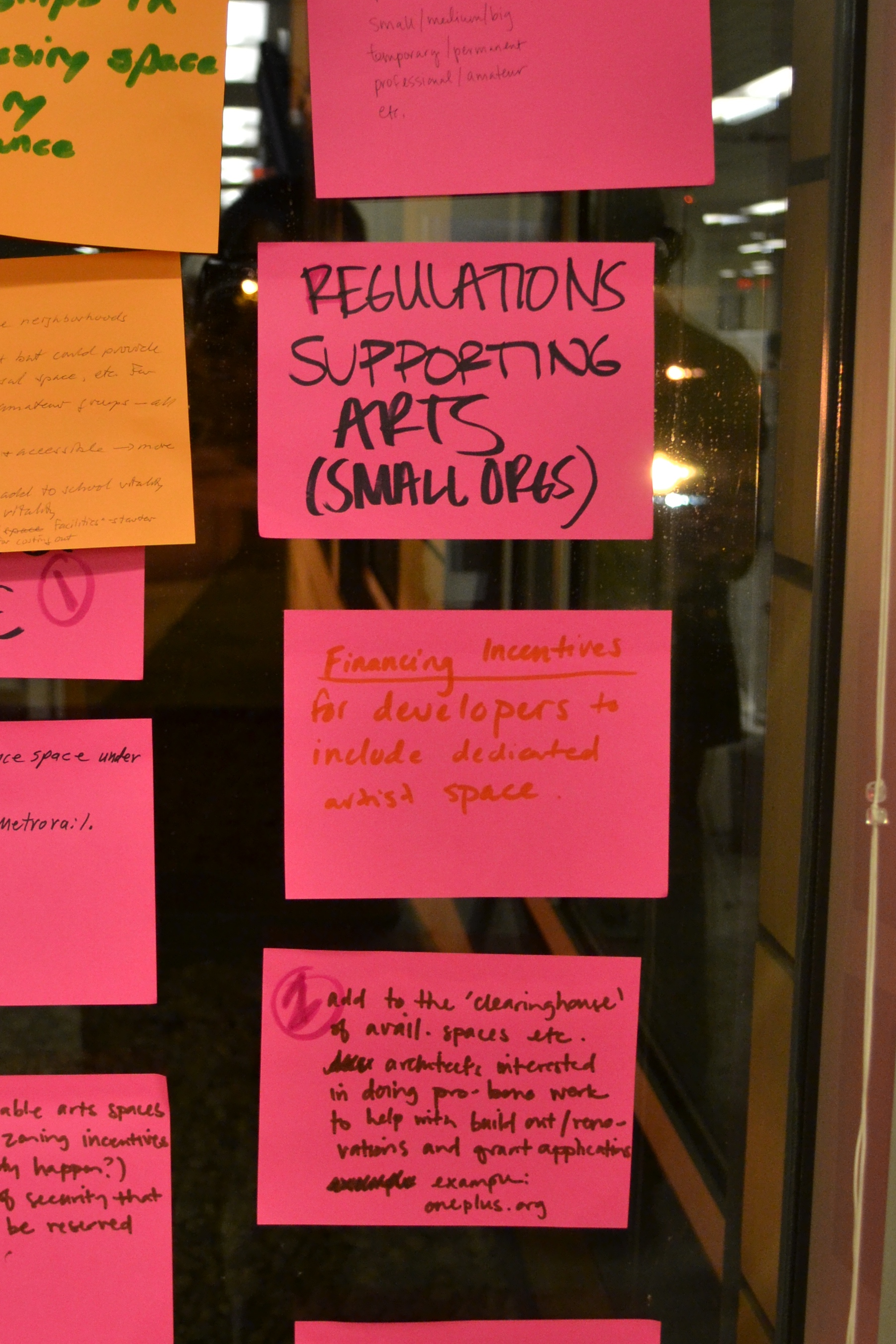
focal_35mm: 56
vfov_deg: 35.6
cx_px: 214
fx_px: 2091
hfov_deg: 23.9
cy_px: 650
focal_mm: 22
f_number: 4
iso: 800
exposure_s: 1/30
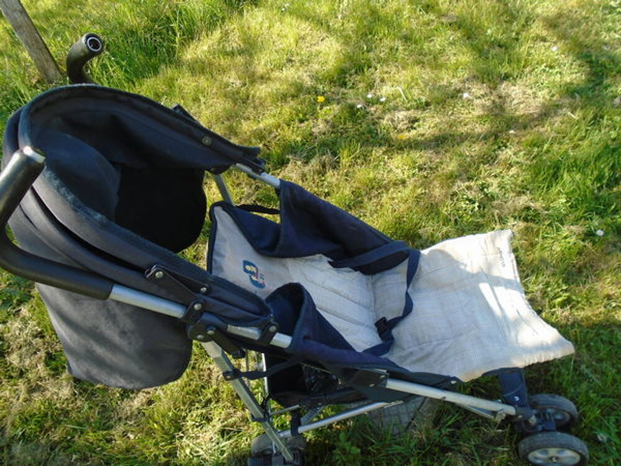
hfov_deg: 67.3
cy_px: 233
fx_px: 466
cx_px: 310
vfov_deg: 53.1
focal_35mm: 26
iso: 100
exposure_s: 1/250
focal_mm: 4.6
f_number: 3.2
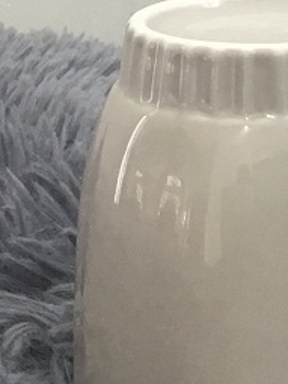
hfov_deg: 10.1
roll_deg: +0.8
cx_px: 199
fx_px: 1621
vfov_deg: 13.3
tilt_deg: -12.0
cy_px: -21
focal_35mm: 146
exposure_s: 1/33
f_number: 2.4
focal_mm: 3.3
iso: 80
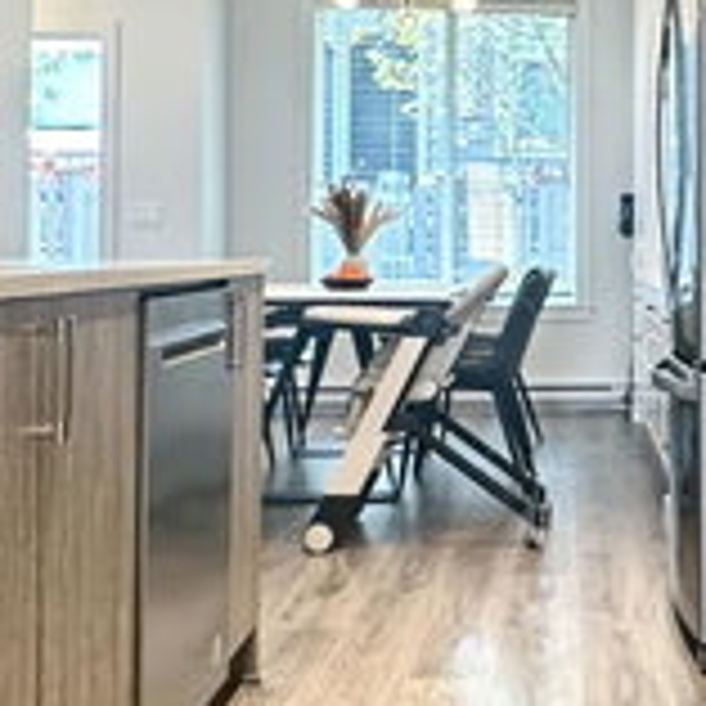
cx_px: 755
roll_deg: -0.3
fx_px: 1454
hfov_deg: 25.5
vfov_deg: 27.1
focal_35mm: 63
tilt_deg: +0.8
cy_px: 225
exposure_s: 1/60
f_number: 2.2
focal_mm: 2.22
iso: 200
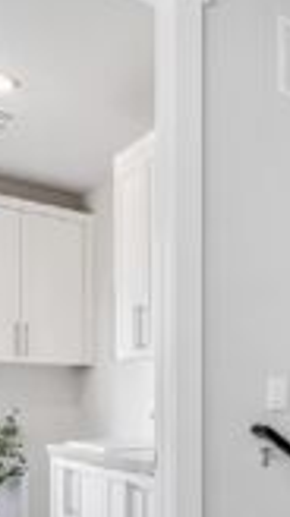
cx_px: 457
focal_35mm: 41
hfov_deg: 22.6
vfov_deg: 47.6
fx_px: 562
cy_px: 386
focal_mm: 16
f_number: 11
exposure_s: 1/2
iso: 100
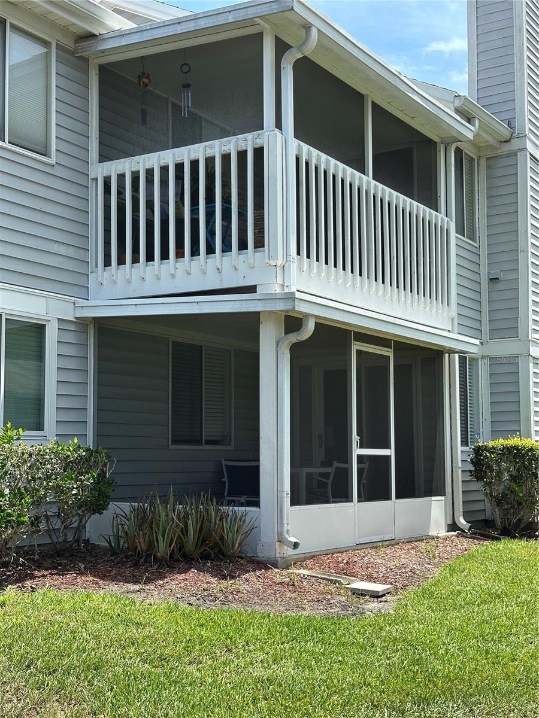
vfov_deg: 39.7
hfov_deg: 30.3
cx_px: 270
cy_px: 359
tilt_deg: +6.8
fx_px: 997
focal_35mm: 48
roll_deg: +0.3
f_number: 1.78
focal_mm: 6.86
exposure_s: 1/1848
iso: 64
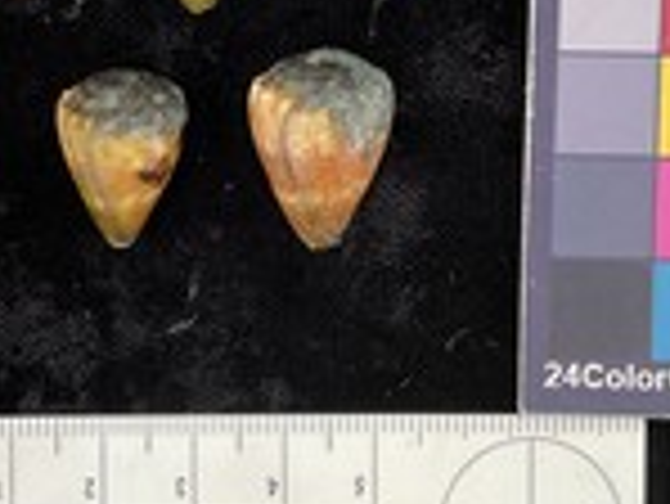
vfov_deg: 21.5
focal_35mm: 68
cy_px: 124
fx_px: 1317
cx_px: 279
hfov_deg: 28.5
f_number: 1.8
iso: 50
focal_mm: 3
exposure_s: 1/60
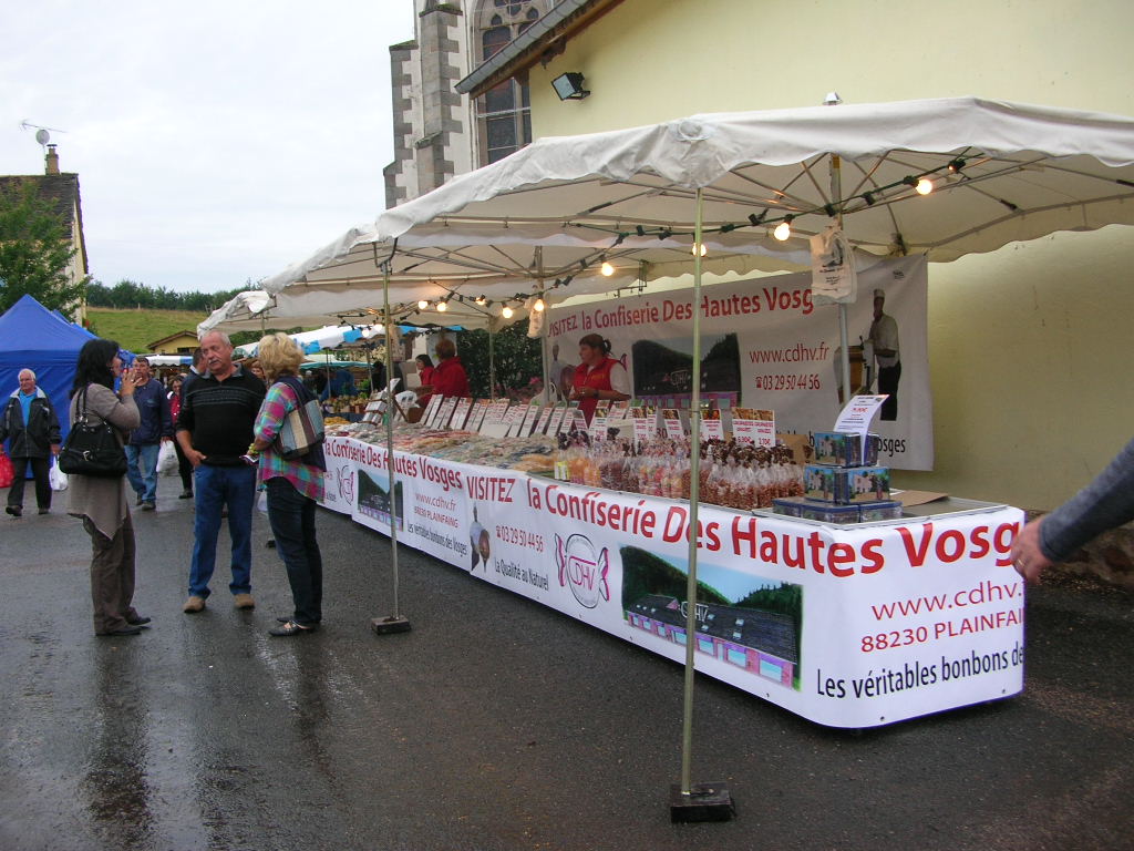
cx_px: 567
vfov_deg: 40.7
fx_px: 1147
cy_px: 426
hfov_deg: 52.6
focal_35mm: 35
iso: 50
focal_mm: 5.8
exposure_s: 1/120
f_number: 2.8
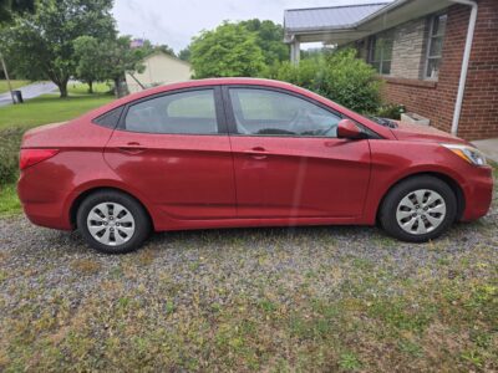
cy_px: 186
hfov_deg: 73.9
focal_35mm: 23
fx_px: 331
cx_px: 249
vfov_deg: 58.9
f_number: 1.8
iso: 25
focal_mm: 5.4
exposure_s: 1/364
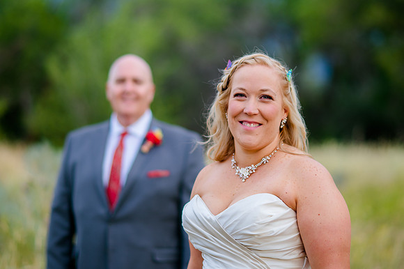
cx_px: 215
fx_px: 1504
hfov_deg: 15.3
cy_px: 117
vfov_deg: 10.2
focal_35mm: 134
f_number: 2
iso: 125
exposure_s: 1/250
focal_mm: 105
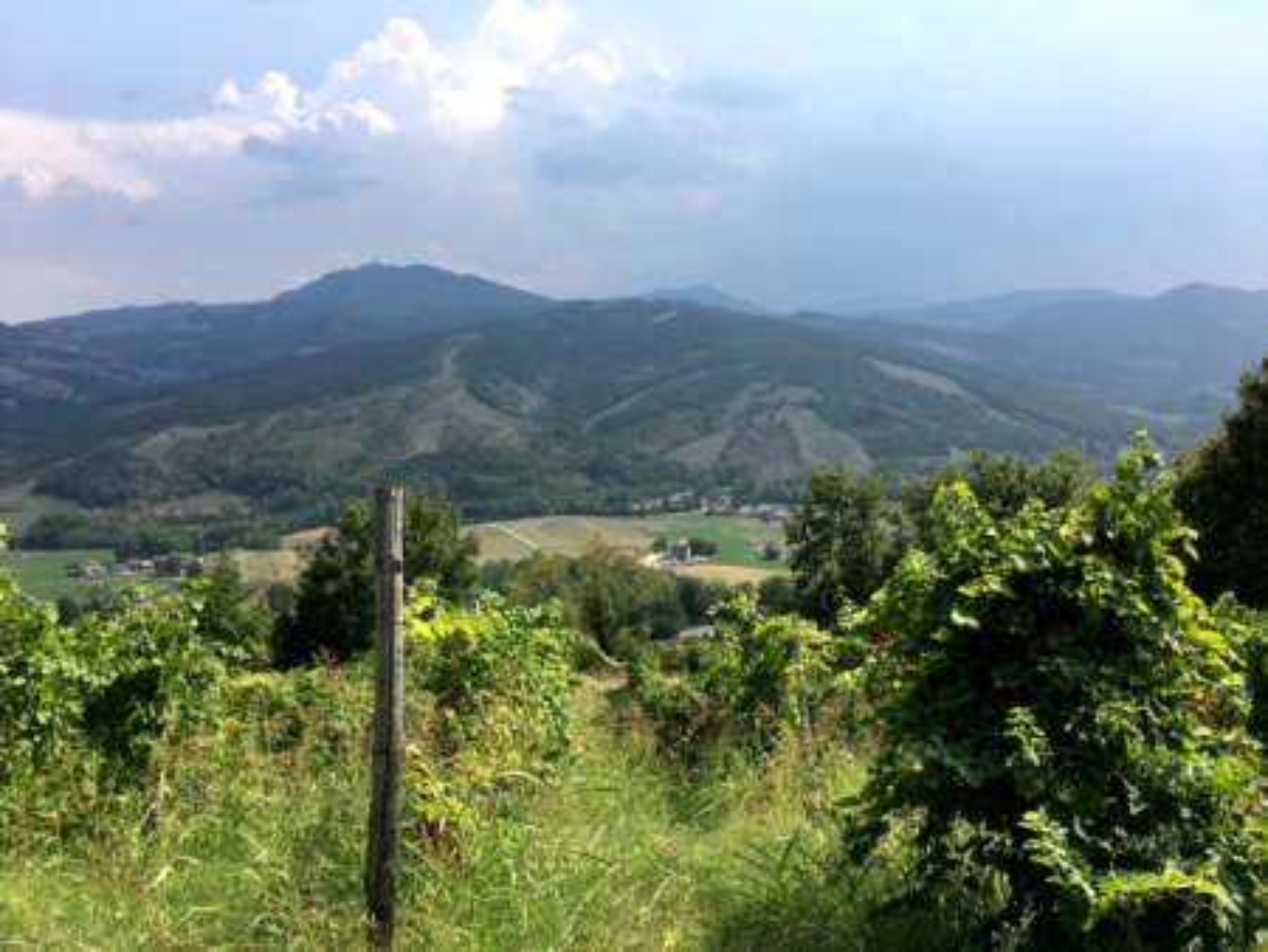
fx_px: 1063
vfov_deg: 48.3
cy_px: 476
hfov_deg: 61.6
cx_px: 634
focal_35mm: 29
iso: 25
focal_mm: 4.15
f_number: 2.2
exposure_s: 1/1054
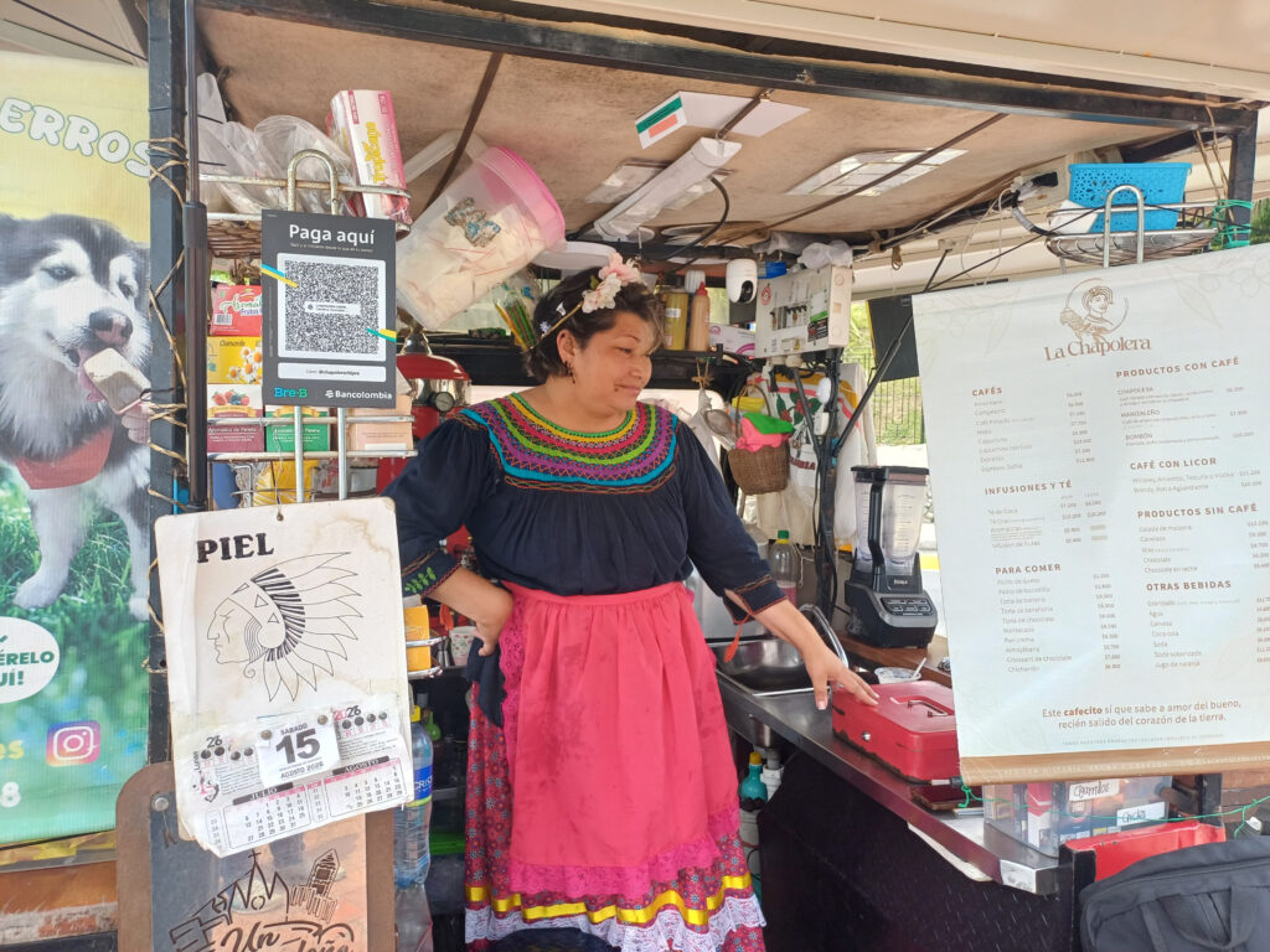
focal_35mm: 25
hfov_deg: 69.4
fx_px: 917
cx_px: 635
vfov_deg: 54.9
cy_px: 476
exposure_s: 1/242
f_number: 1.8
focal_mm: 4.65
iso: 50
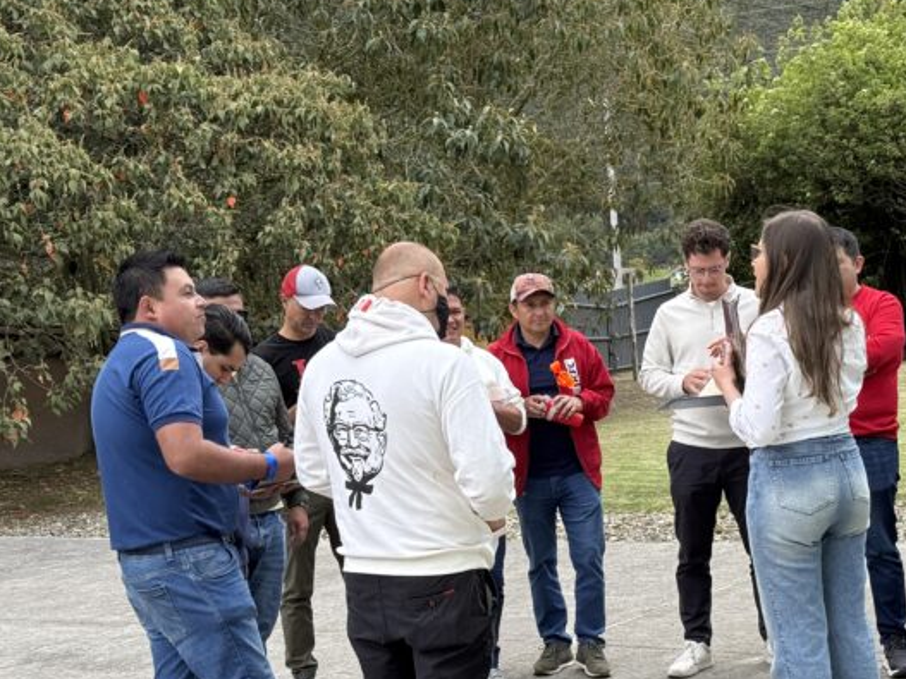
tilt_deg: -3.3
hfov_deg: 27.6
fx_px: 1832
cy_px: 414
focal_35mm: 70
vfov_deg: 21.0
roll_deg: +4.8
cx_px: 619
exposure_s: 1/1543
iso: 100
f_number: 1.78
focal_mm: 6.76
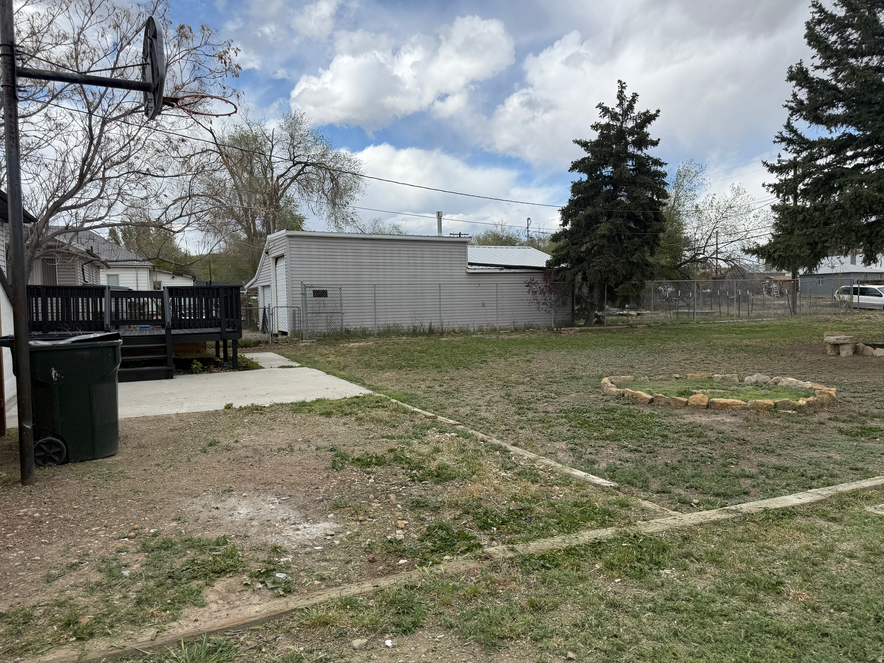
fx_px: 613
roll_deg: +1.2
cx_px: 442
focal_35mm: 24
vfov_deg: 56.8
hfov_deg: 71.6
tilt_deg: -2.6
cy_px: 332
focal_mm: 6.76
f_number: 1.78
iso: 80
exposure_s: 1/3279
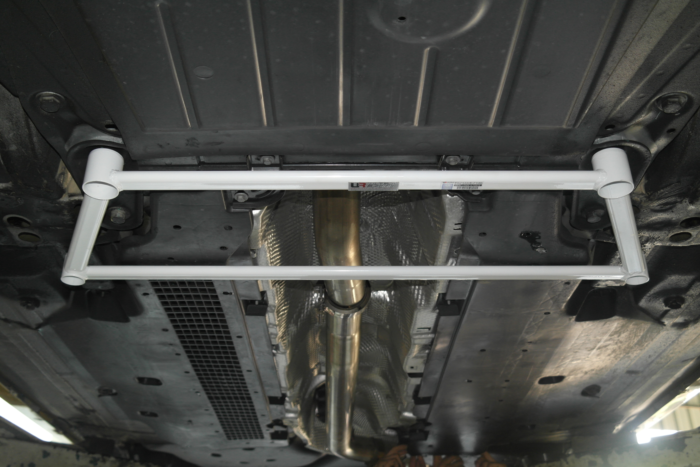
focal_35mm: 41
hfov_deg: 47.4
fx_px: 797
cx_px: 350
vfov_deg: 32.6
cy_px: 234
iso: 400
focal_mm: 27
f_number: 4
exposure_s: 1/50
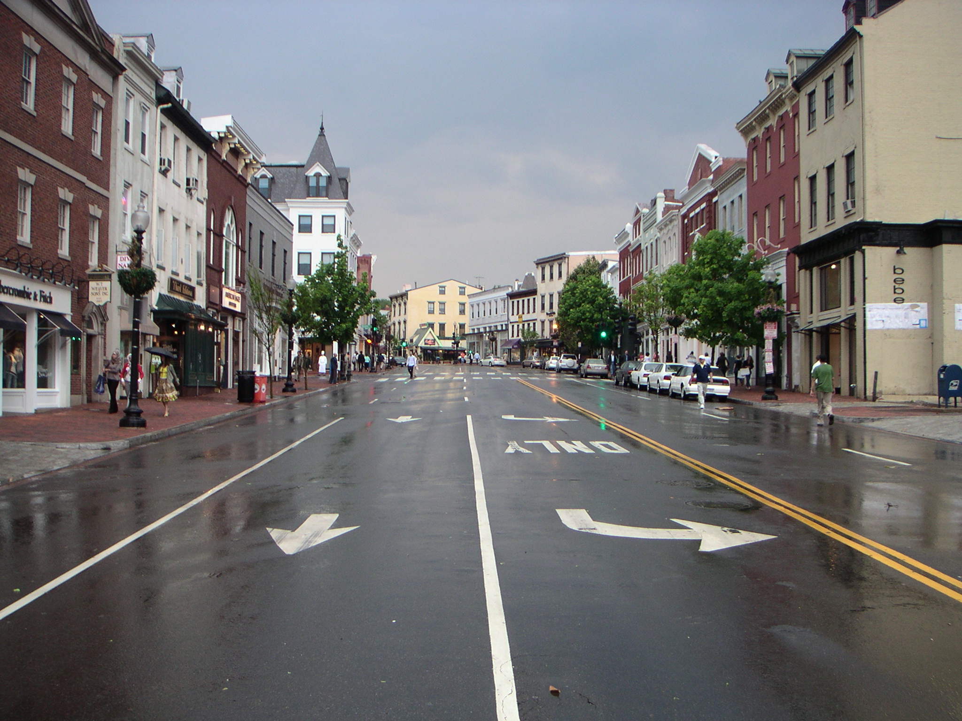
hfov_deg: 49.0
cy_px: 360
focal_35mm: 38
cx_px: 481
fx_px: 1056
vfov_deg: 37.7
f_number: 2.8
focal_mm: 6
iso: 50
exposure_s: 1/50
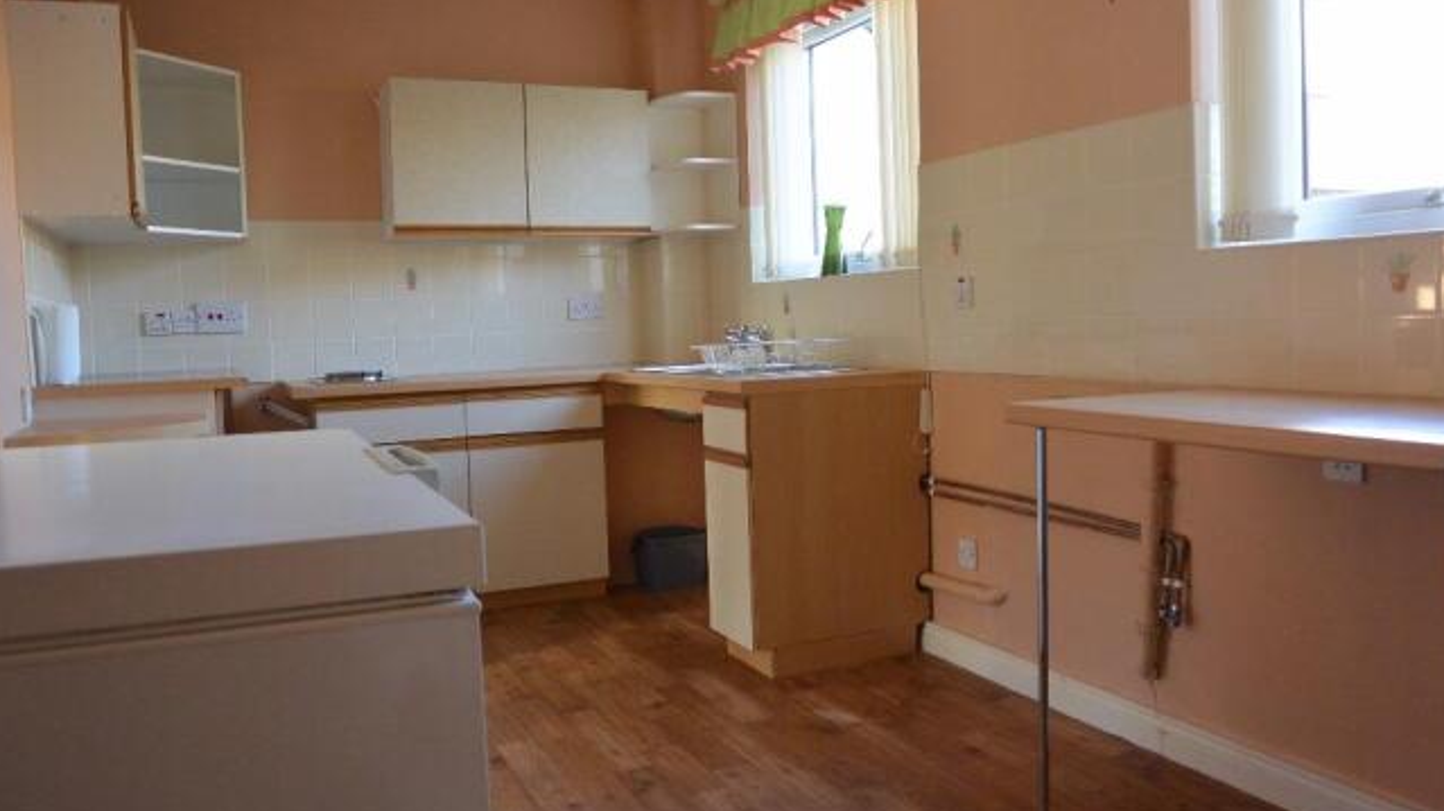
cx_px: 722
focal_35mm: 29
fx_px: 1110
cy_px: 378
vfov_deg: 40.1
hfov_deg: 66.1
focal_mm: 10
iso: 450
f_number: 3.5
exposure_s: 1/60
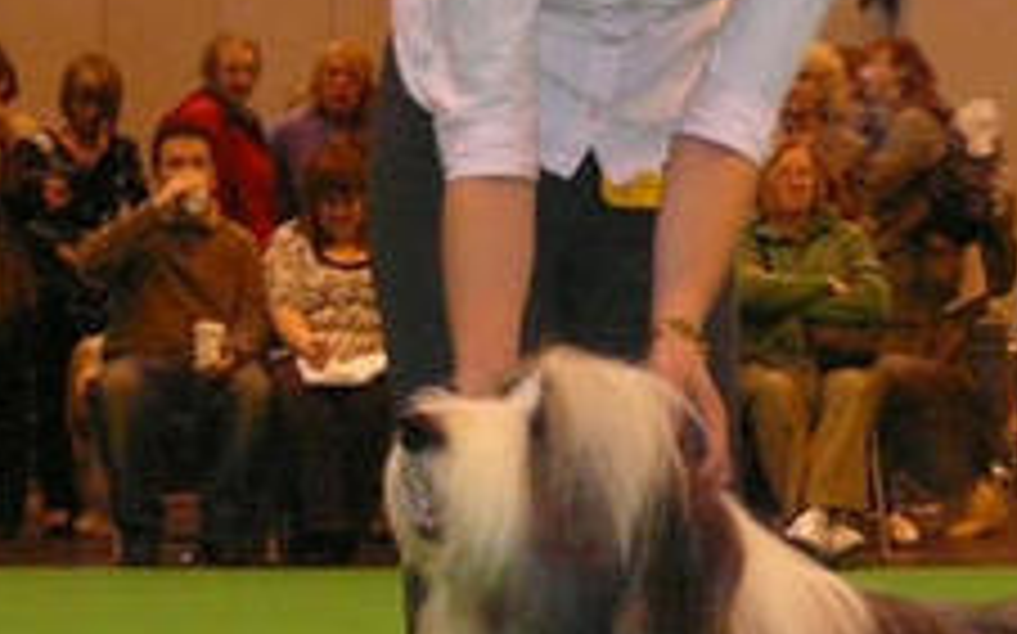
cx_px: 954
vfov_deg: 7.1
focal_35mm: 184
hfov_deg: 11.3
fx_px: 5097
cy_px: 499
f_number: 3.7
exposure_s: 1/30
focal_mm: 10.5
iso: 400
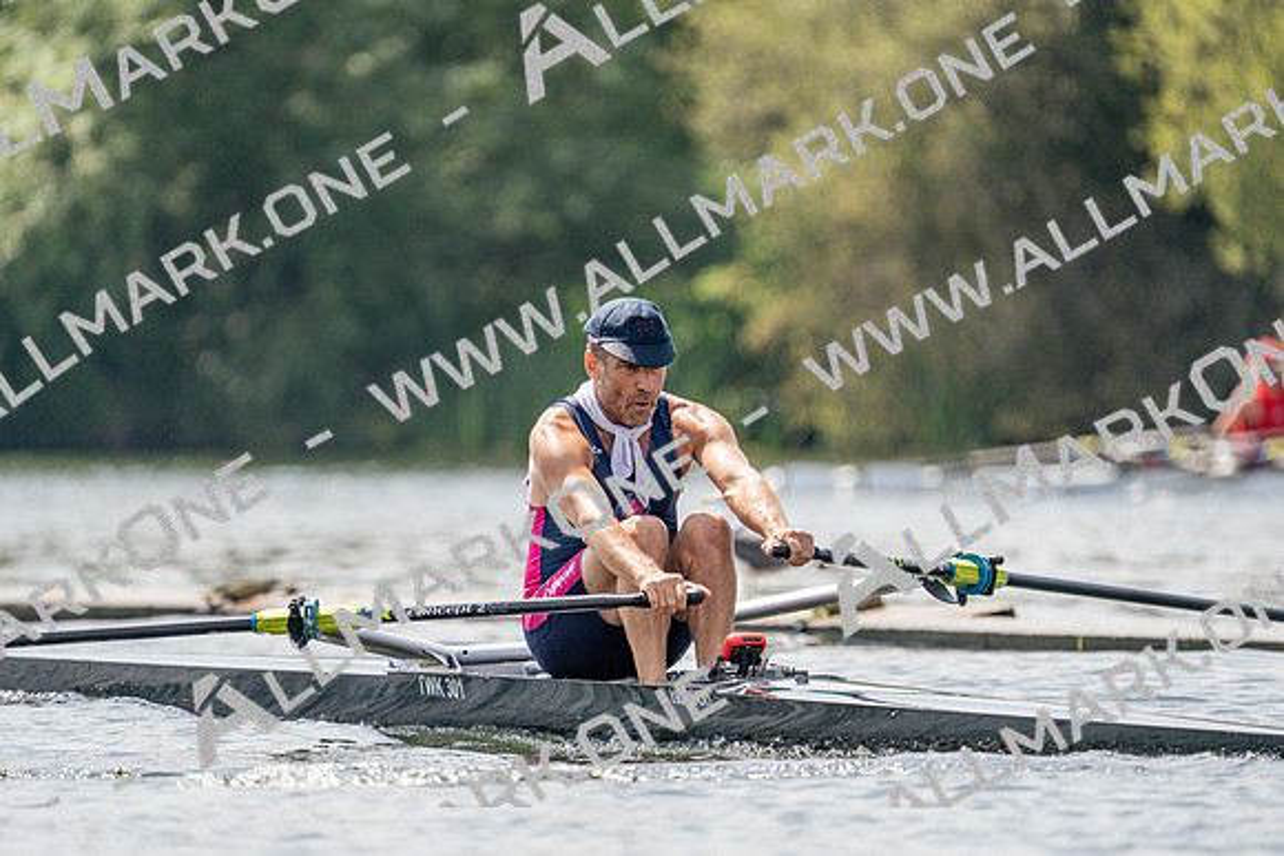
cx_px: 642
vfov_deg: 2.6
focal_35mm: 535
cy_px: 428
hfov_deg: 3.9
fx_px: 19085
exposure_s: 1/1600
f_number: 6.3
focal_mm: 535
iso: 320
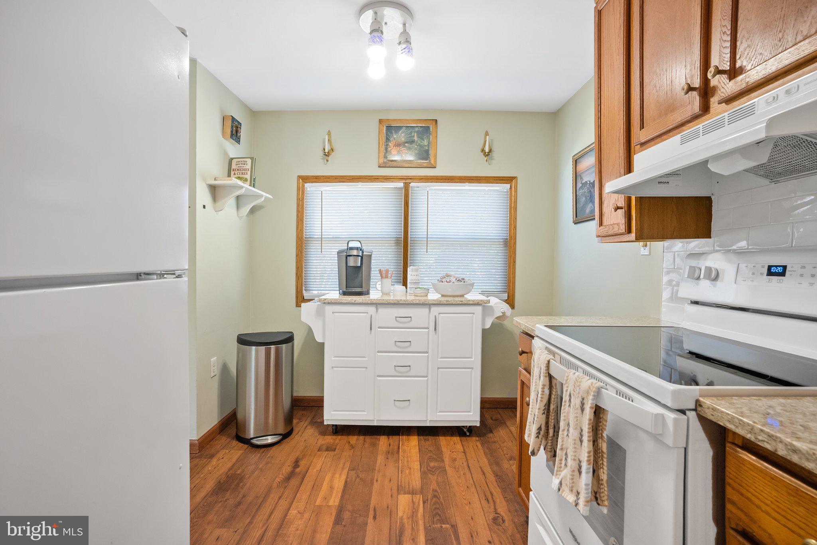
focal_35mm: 17
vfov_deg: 70.5
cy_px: 272
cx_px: 408
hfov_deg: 93.3
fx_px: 386
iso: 500
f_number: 8
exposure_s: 1/4
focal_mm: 17
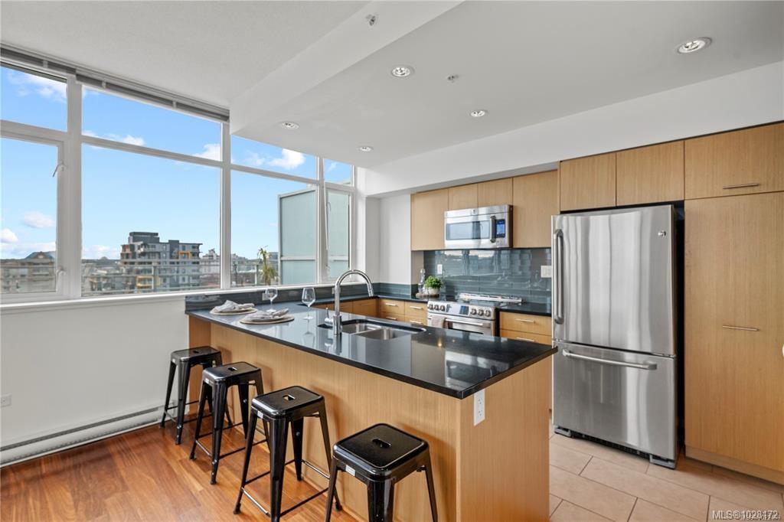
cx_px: 392
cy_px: 261
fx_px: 359
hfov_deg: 95.0
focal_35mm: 16
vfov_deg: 72.0
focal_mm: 16.5
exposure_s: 1/10
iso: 400
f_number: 7.1
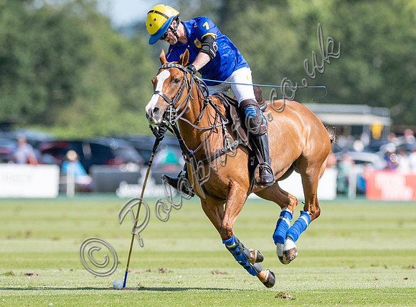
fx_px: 7740
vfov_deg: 2.3
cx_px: 178
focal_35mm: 647
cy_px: 135
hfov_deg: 3.1
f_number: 4
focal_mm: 300
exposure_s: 1/6400
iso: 400
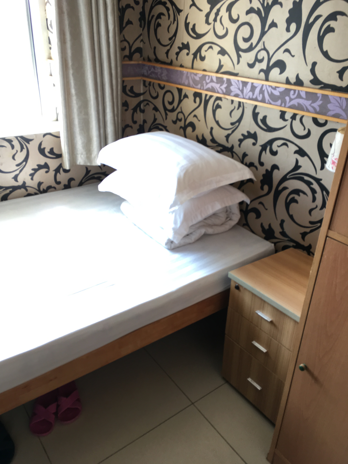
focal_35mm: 29
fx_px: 389
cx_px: 174
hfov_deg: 48.2
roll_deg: -2.8
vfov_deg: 61.7
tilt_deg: -29.2
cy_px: 232
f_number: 2.2
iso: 50
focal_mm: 4.15
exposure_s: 1/33
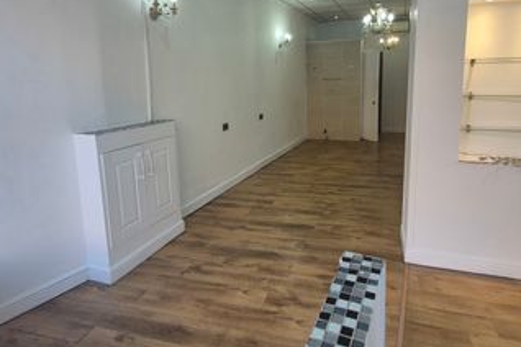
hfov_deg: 93.3
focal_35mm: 17
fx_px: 246
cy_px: 129
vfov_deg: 69.3
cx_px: 262
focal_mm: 1.74
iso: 50
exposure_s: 1/100
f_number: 2.2
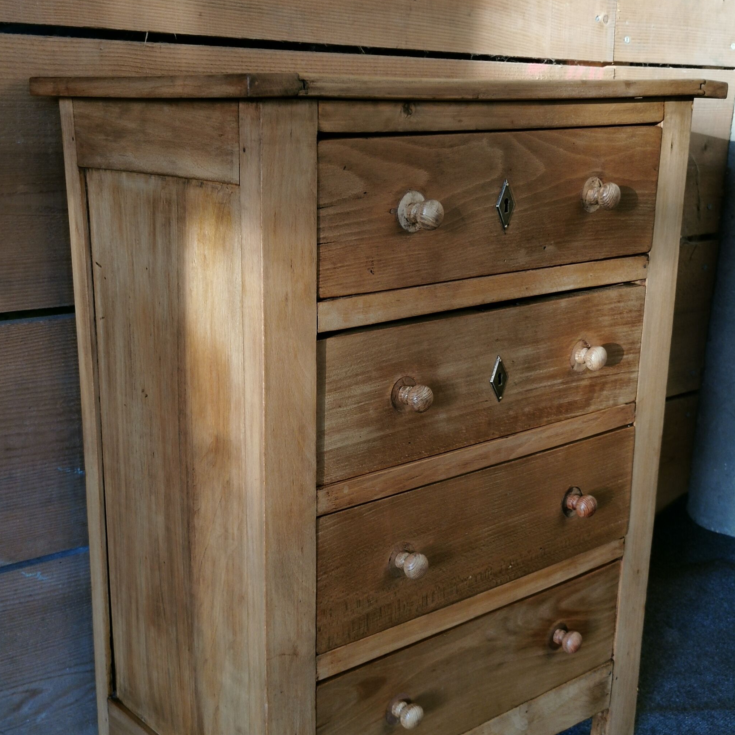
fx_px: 1105
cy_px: 435
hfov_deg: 36.8
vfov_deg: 36.7
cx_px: 348
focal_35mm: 46
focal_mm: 5.58
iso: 50
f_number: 1.8
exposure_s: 1/100
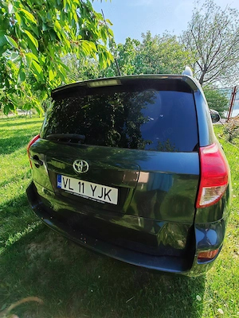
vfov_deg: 94.5
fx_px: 147
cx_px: 120
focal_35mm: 16
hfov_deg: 78.1
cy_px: 159
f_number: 2.2
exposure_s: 1/630
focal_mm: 1.96
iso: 50
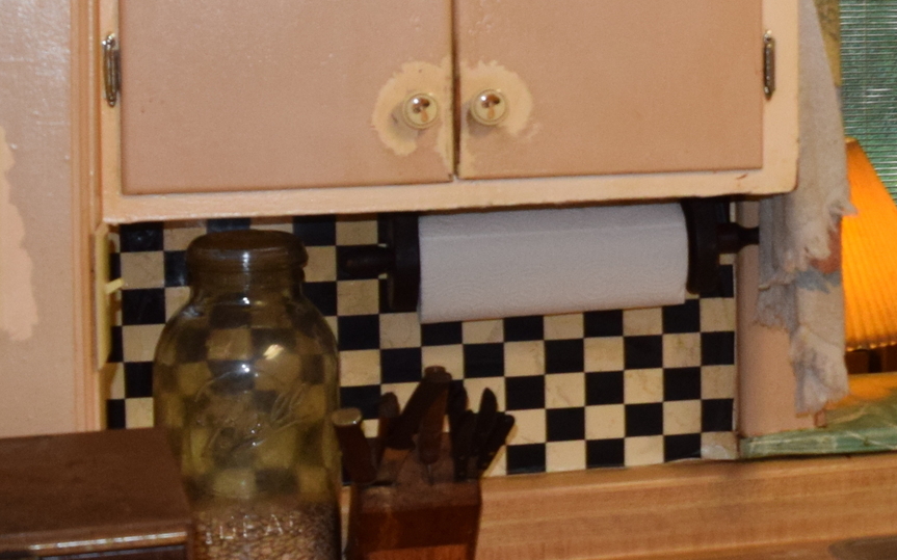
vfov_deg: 13.2
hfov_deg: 19.1
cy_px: 26
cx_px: 1256
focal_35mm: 98
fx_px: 2395
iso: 800
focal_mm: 18
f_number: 5
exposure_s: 1/100
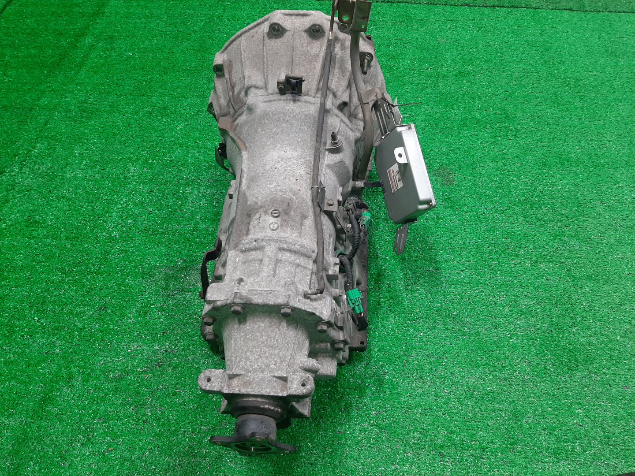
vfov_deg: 53.1
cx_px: 318
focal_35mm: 26
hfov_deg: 67.3
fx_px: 477
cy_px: 238
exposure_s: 1/50
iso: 93
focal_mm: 3.93
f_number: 1.7
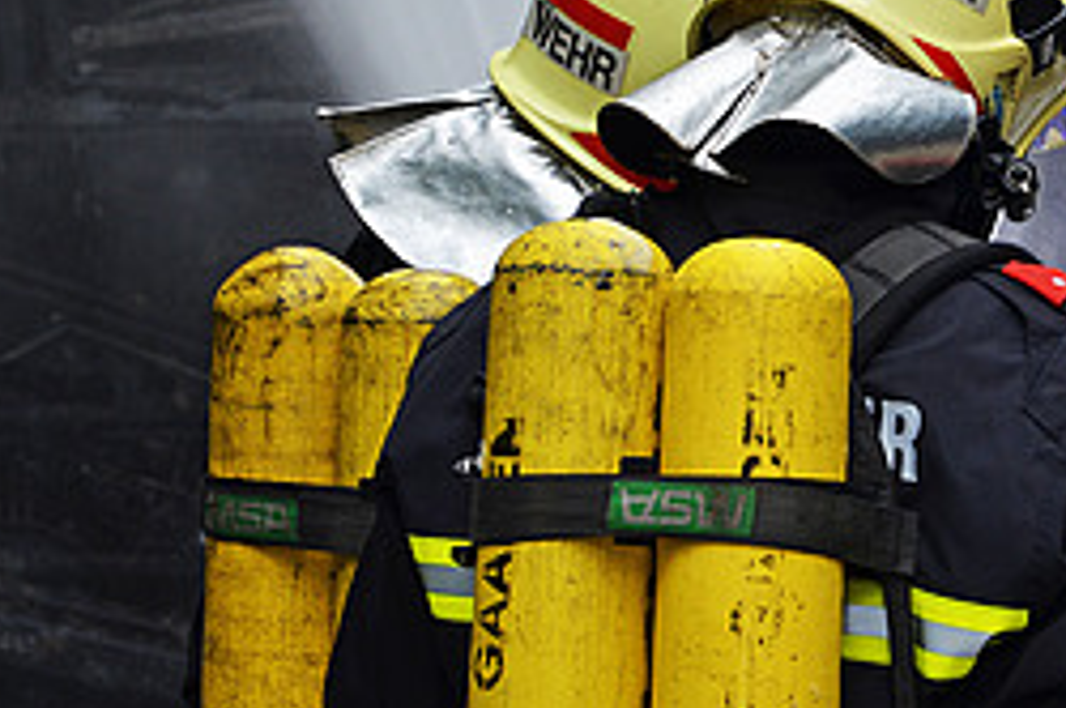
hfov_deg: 9.6
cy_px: 211
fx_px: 6327
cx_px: 910
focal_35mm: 214
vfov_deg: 6.4
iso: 400
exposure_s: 1/60
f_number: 5.3
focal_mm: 75
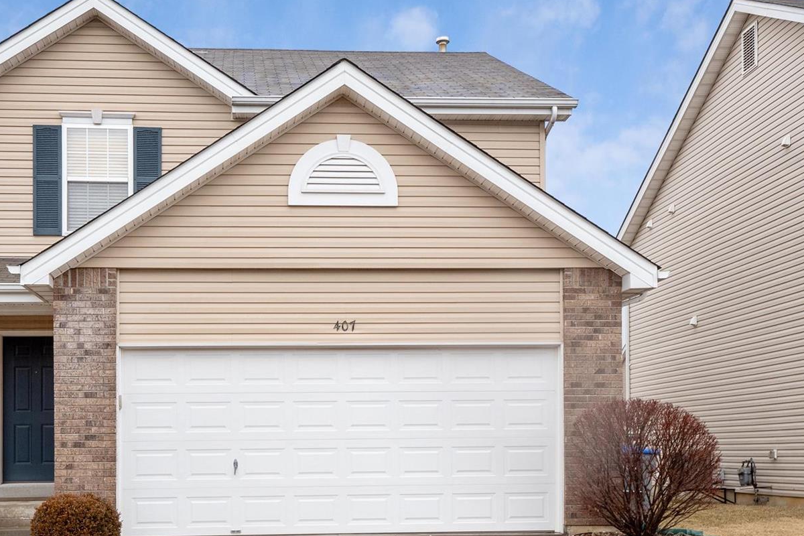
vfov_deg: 28.0
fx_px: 1072
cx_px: 319
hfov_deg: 40.9
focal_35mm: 48
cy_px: 311
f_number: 7.1
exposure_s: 1/50
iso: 400
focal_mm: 18
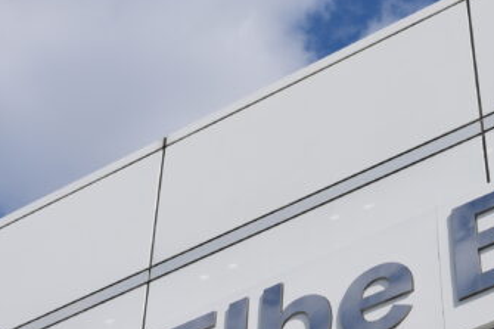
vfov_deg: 13.5
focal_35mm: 101
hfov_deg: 20.1
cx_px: 351
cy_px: 237
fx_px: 1385
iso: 100
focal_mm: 33
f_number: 11
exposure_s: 1/250
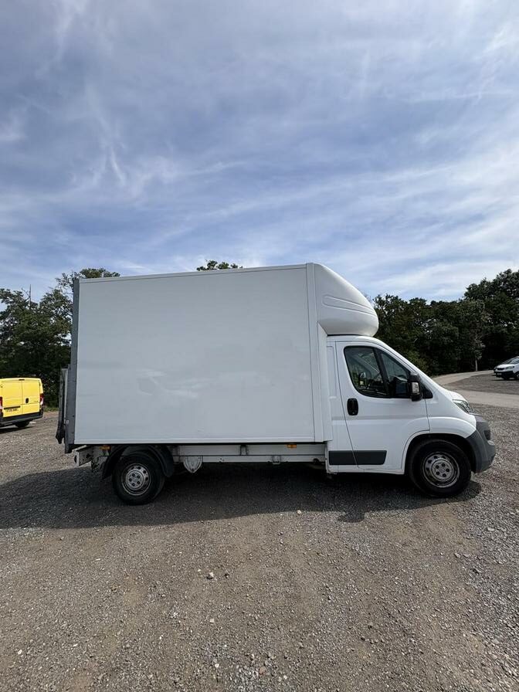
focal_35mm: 14
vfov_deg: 102.1
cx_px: 260
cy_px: 346
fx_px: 280
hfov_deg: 85.7
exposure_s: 1/2342
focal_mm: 2.22
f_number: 2.2
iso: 50
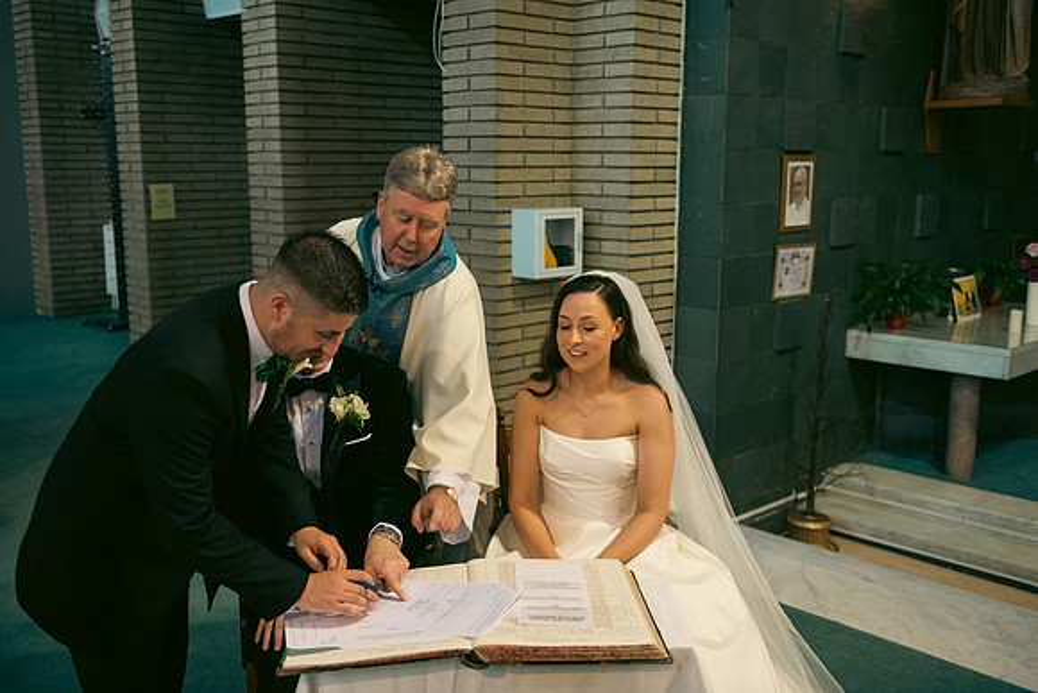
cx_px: 519
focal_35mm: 36
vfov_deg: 36.9
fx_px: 1038
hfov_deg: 53.1
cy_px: 346
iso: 1000
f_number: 3.5
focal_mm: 36
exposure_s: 1/160
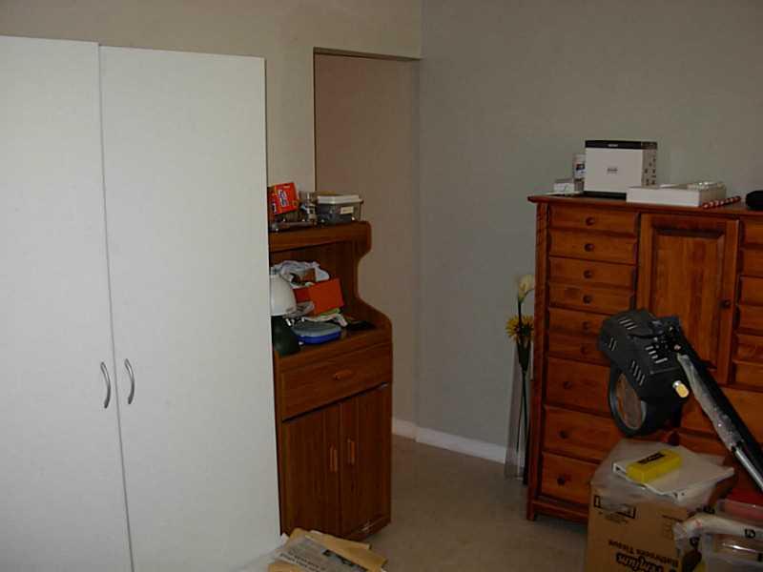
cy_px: 286
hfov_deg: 49.0
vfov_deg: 37.7
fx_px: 838
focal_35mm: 38
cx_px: 382
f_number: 2.9
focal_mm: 6.3
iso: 79
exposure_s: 1/22.6
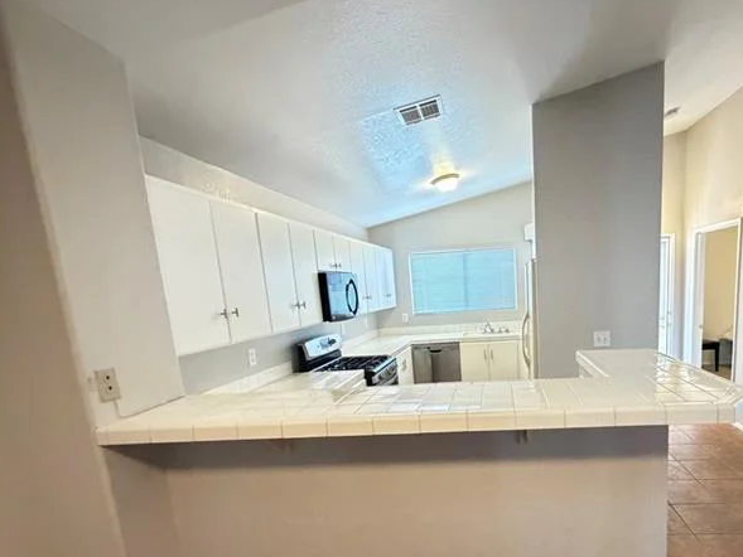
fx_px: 408
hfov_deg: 82.7
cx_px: 473
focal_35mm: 19
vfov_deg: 67.6
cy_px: 349
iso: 1000
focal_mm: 2.22
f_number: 2.2
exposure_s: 1/40
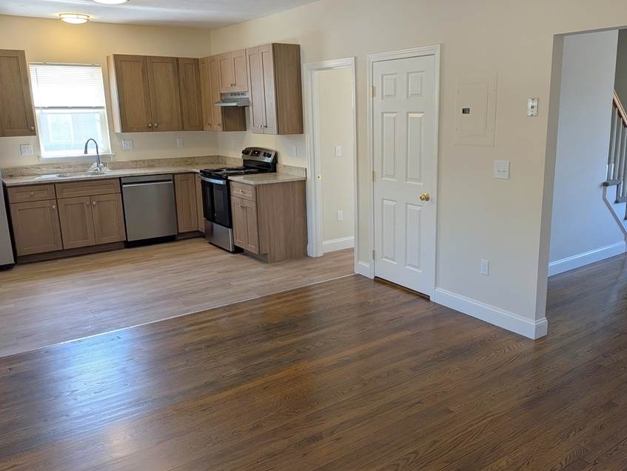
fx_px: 526
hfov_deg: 61.5
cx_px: 343
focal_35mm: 29
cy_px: 236
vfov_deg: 48.3
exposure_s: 1/120
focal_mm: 4.53
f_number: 1.7
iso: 41
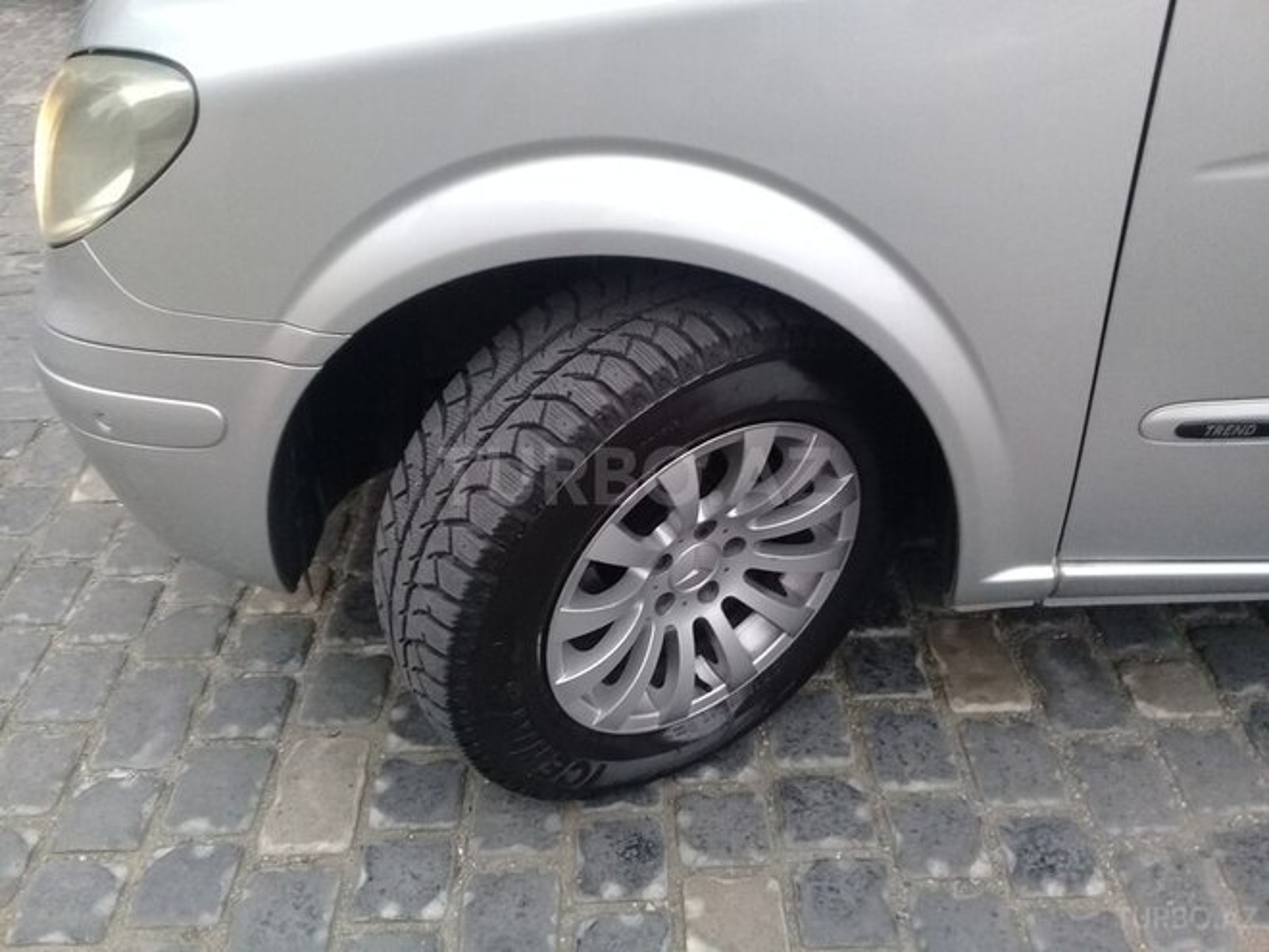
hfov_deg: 58.4
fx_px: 1136
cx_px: 634
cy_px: 476
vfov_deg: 45.4
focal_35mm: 31
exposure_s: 1/33
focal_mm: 3.3
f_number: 2.2
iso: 160
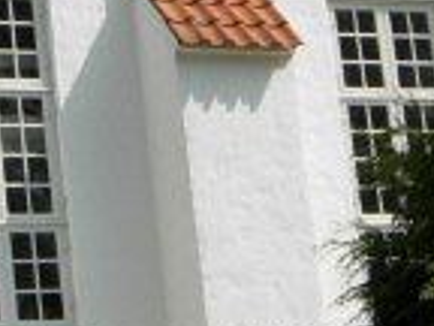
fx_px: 2821
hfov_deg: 8.8
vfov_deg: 6.4
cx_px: 175
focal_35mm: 225
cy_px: -279
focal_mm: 7.5
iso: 50
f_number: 6.1
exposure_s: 1/395
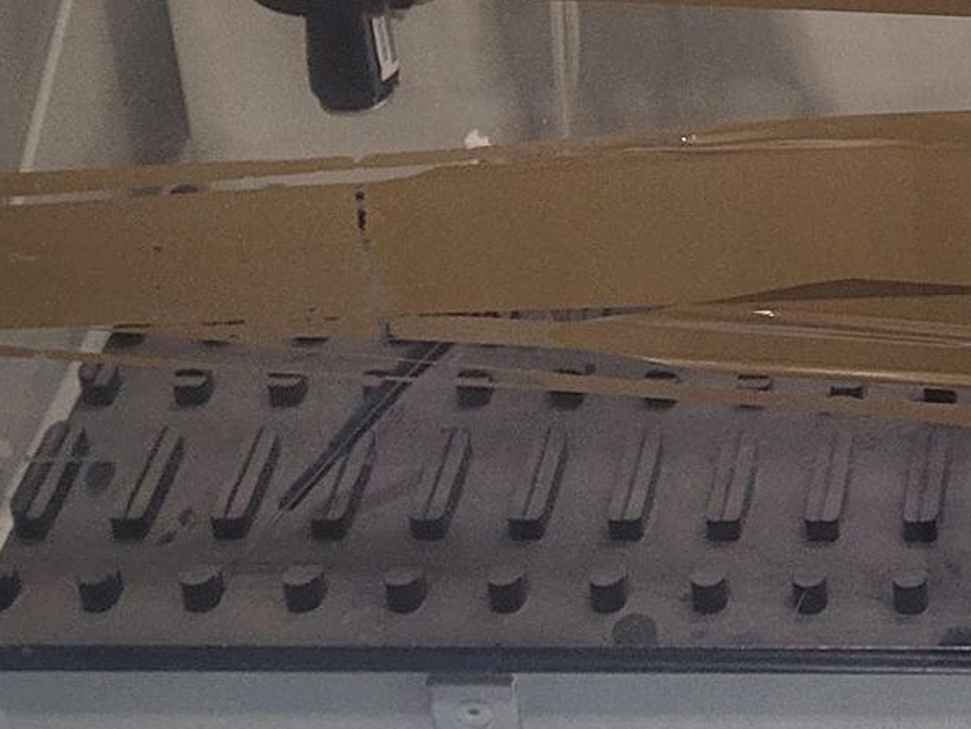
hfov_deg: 17.4
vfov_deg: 13.0
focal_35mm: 106
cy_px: -477
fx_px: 2974
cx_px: 1258
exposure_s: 1/100
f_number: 1.8
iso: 200
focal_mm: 5.4
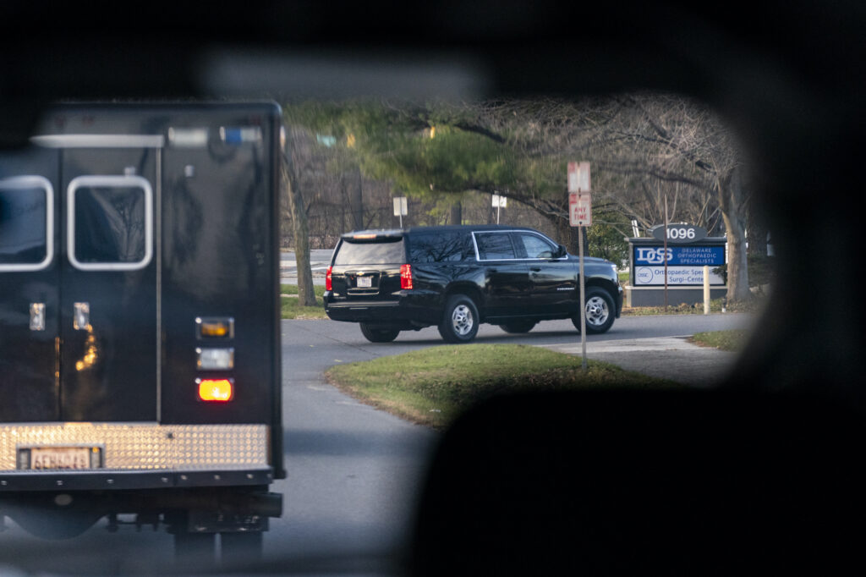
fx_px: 4352
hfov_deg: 11.4
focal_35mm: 181
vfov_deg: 7.6
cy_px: 288
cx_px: 433
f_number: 5.6
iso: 8000
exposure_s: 1/800
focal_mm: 181
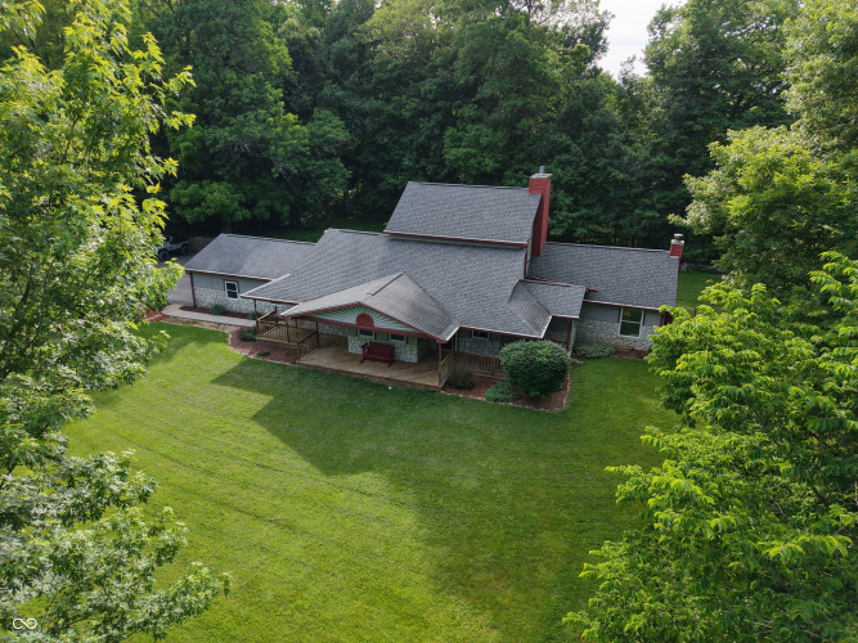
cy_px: 322
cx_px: 429
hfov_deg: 71.6
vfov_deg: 56.8
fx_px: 595
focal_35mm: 24
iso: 100
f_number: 1.8
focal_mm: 8.67
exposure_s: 1/640
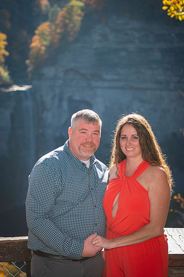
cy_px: 138
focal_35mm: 87
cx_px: 75
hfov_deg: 15.6
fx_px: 669
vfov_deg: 23.4
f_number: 2.8
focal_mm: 58
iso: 200
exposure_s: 1/1000
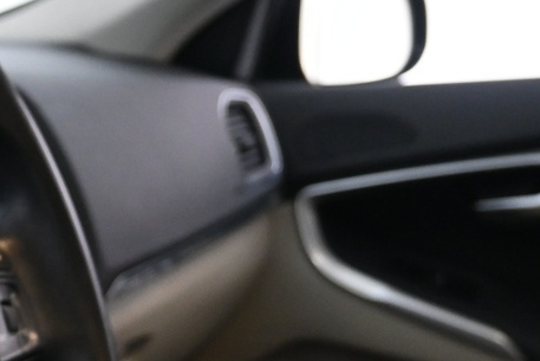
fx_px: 1275
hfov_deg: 20.1
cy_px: 389
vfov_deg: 15.7
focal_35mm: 85
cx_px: -301
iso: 1400
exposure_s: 1/25
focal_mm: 16
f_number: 3.5
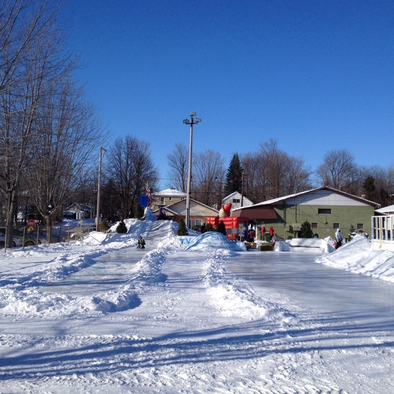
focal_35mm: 42
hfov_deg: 40.0
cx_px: 196
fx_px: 541
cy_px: 195
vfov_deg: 40.0
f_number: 2.4
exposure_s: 1/3067
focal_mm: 4.28
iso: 50
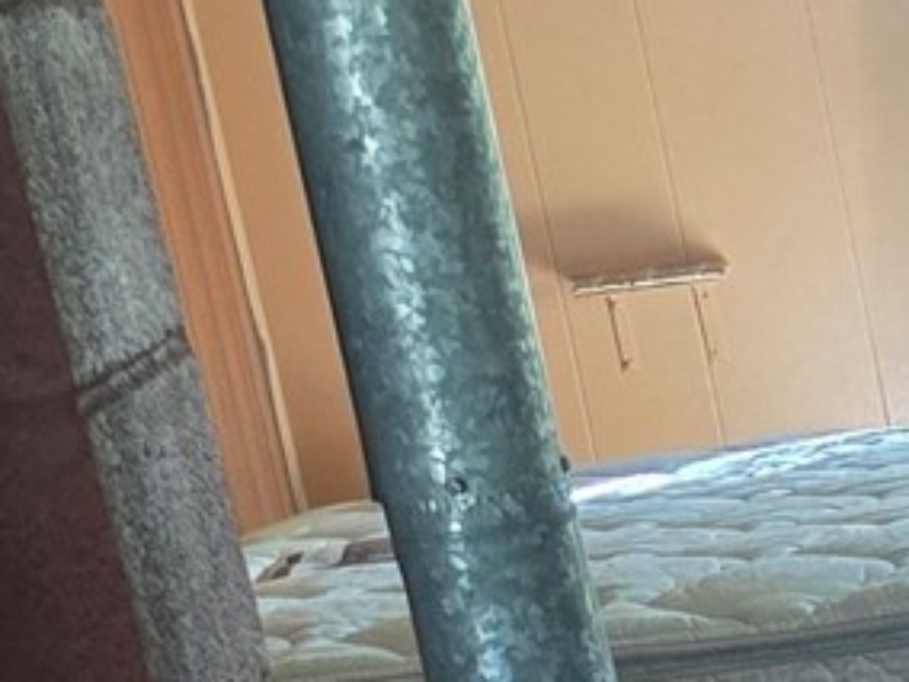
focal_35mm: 166
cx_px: 2119
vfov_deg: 8.7
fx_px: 4359
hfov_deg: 10.4
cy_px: 1031
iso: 640
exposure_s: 1/60
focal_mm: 6.3
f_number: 1.7
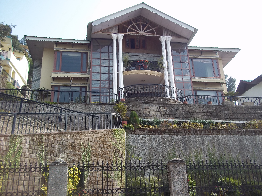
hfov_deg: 51.4
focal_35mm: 36
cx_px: 131
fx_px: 272
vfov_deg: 39.7
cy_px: 98
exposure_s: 1/80
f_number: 8
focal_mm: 6.5
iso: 80
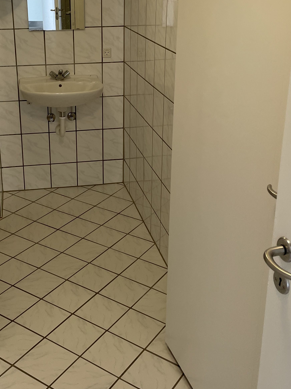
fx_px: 504
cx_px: 106
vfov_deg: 41.7
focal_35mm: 45
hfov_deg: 32.0
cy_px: 142
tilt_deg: -19.1
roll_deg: +2.3
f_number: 1.6
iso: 125
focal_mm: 4.2
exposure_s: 1/121
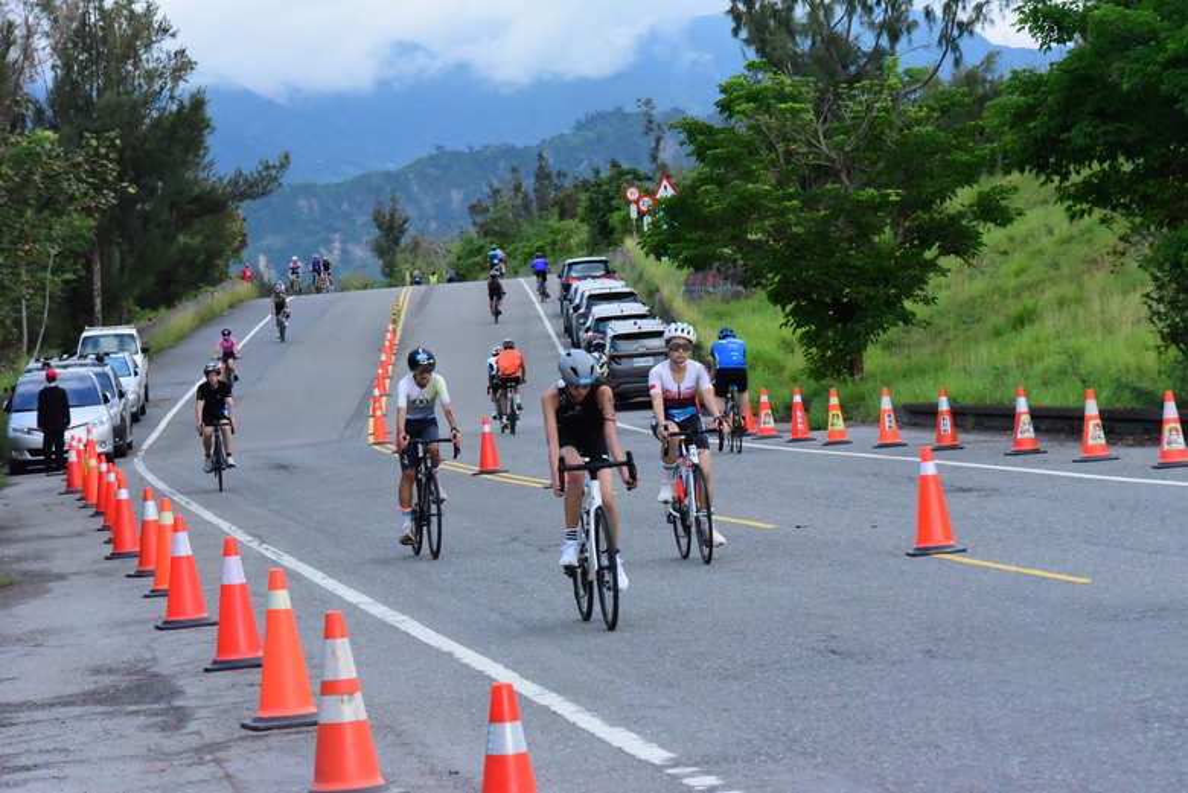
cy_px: 396
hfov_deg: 15.2
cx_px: 594
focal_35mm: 135
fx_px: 4457
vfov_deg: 10.2
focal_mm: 135
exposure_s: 1/3200
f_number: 14
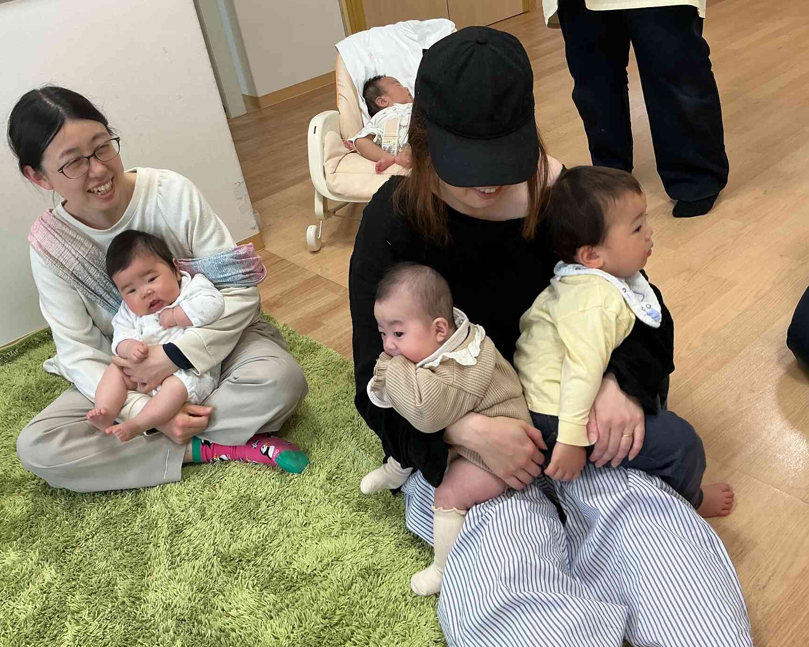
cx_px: 425
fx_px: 790
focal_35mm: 33
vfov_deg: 44.5
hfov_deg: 54.2
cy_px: 339
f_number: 1.8
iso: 40
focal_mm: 3
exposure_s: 1/120
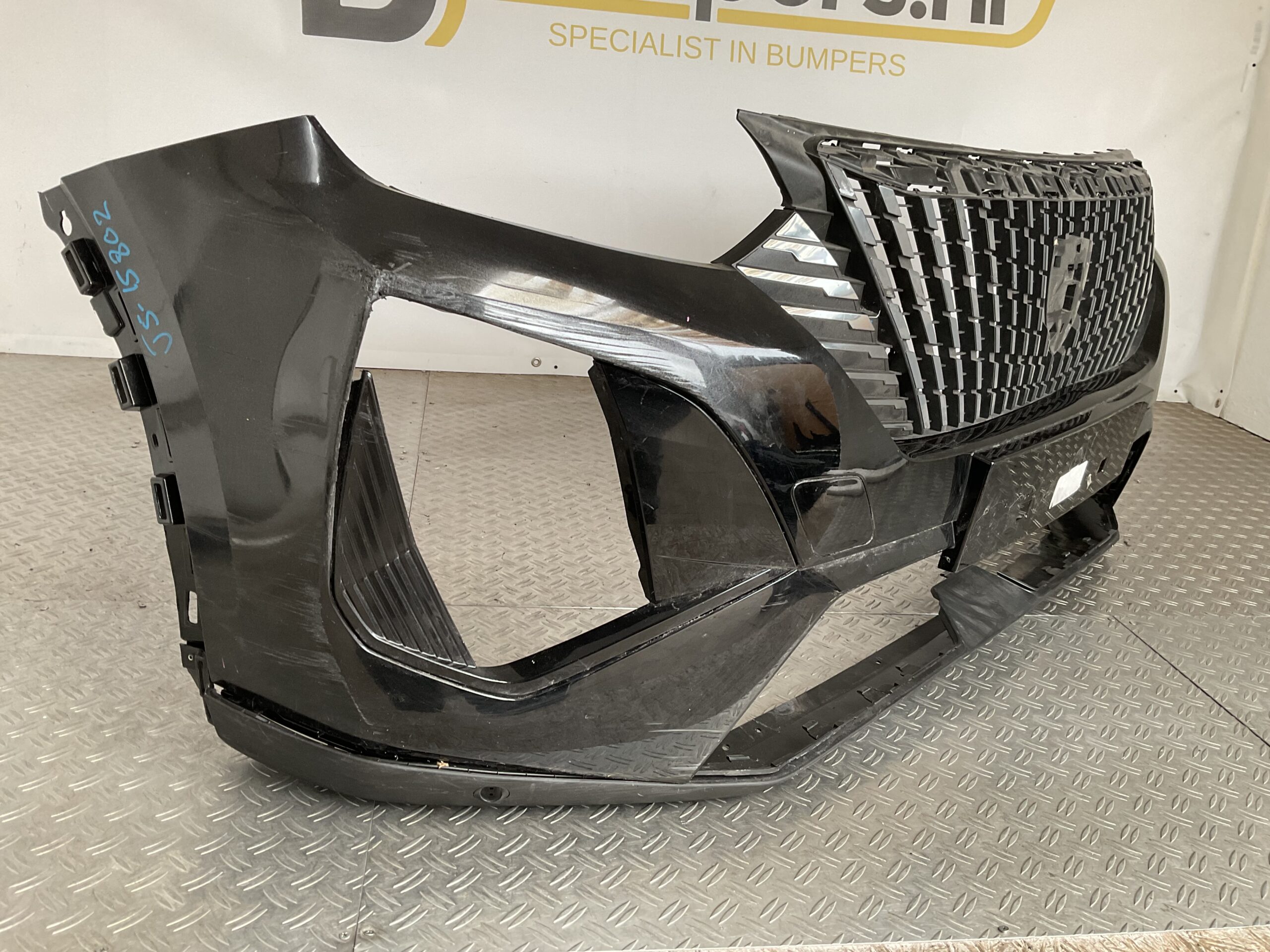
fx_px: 1064
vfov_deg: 48.2
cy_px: 476
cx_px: 635
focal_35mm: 29
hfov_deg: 61.7
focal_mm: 3
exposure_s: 1/50
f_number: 1.8
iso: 40
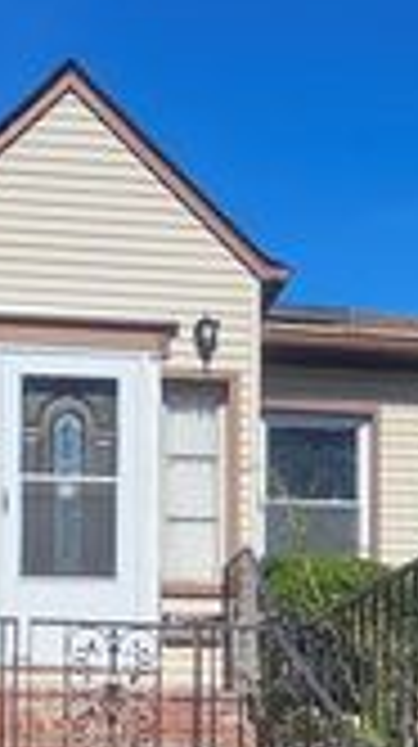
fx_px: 1127
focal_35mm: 57
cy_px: 799
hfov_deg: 20.9
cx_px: 135
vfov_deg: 32.7
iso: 50
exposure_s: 1/3521
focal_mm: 2.2
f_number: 2.2
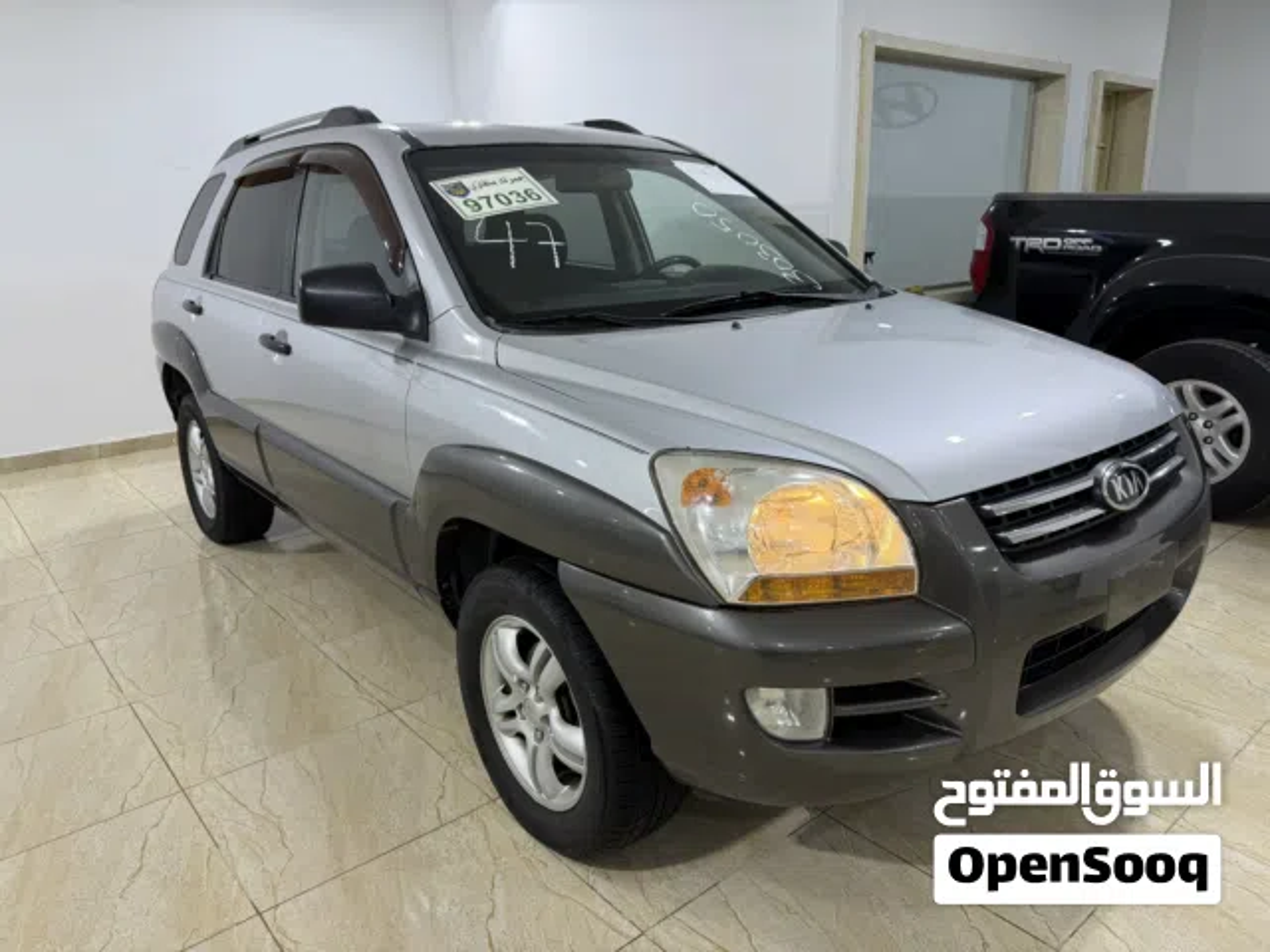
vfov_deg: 56.8
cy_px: 476
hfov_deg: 71.6
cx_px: 635
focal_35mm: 24
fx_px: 881
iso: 64
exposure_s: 1/100
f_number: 1.78
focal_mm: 6.76
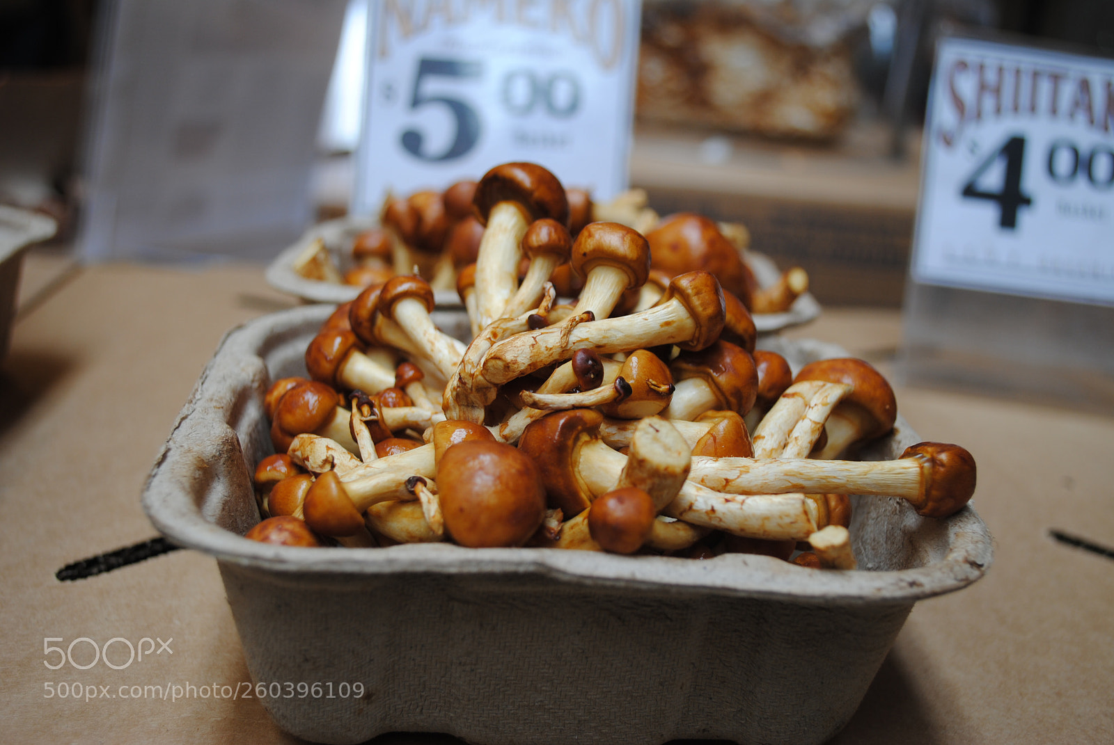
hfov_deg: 49.5
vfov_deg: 34.3
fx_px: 1208
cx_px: 557
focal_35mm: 39
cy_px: 372
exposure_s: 1/25
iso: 100
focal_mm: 26
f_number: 4.2
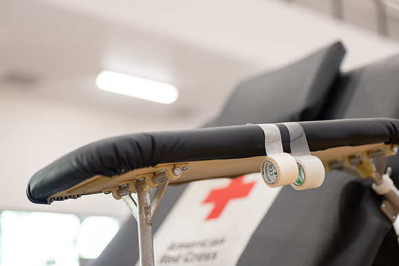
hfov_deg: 33.4
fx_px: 665
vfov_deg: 22.6
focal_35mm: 60
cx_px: 200
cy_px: 133
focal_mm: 60
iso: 1000
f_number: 3.2
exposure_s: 1/200
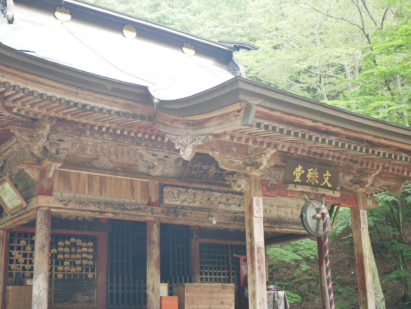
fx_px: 594
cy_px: 154
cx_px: 206
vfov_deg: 29.1
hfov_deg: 38.2
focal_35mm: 50
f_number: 1.7
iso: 200
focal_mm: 25
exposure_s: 1/100
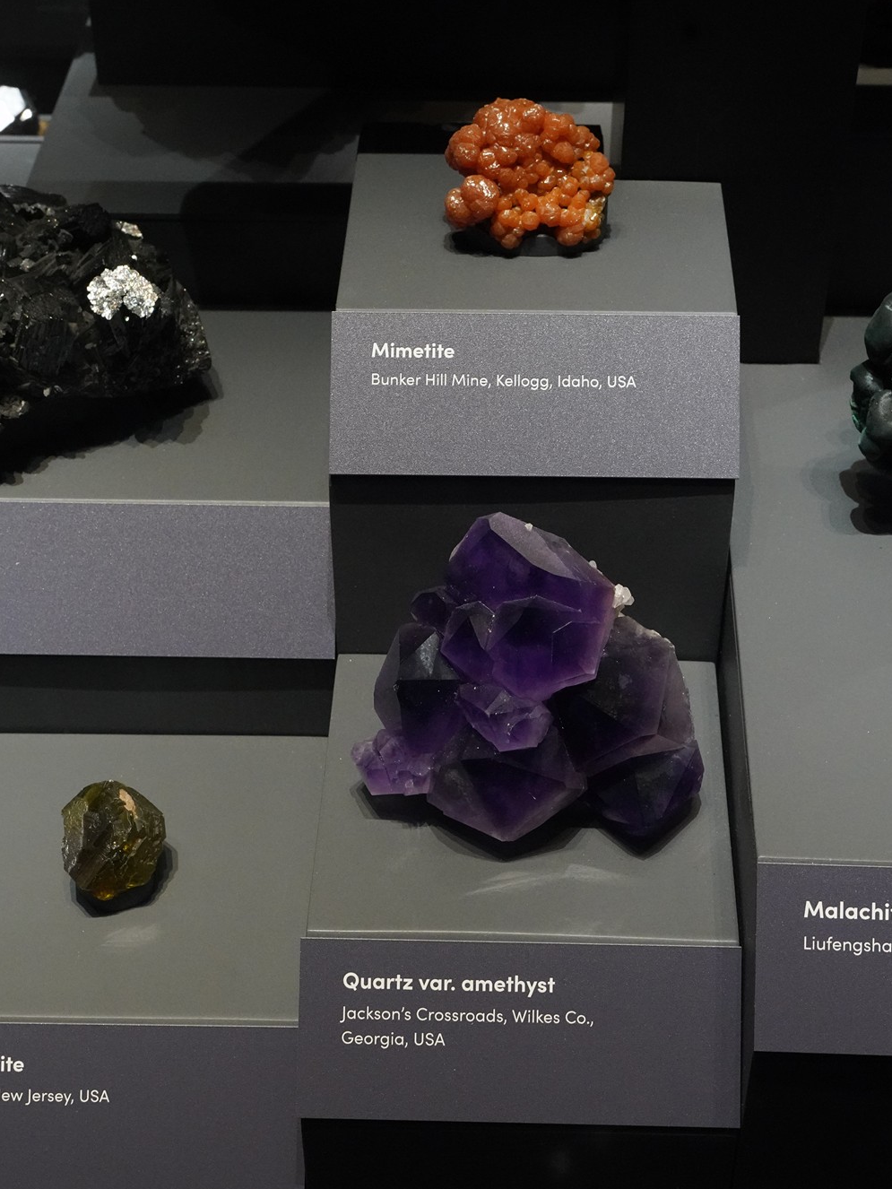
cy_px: 595
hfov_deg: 25.2
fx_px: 1992
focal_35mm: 58
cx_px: 494
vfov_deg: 33.2
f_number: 10
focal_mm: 40
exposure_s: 1/80
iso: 6400
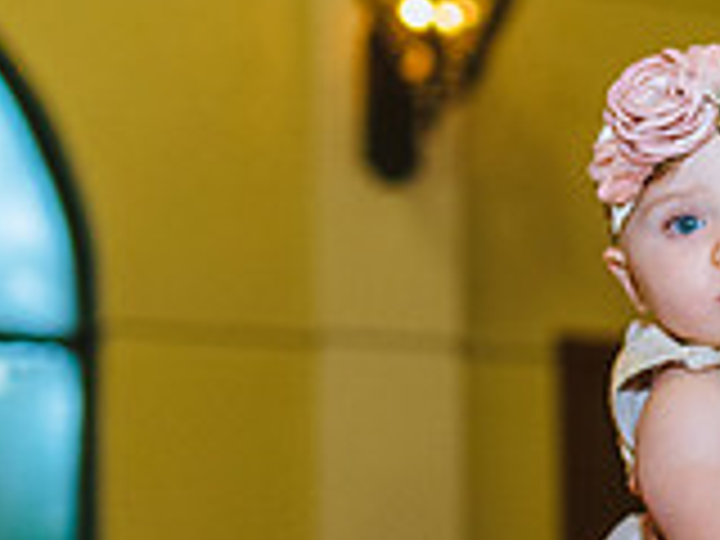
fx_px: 2538
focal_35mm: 122
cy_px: 497
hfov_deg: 15.6
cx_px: 828
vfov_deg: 12.1
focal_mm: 35
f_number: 2.2
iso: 3200
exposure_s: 1/125
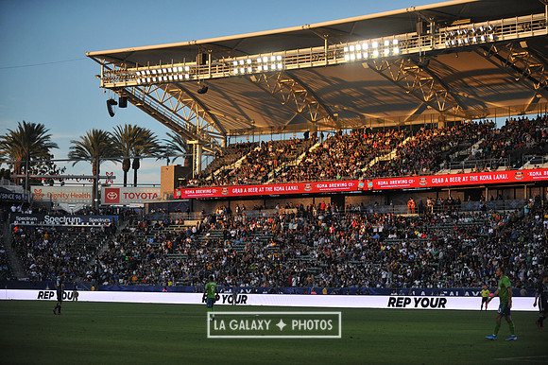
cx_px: 274
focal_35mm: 86
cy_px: 182
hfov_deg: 23.7
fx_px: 1308
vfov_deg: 15.9
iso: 1600
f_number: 2.8
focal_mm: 86
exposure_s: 1/6400
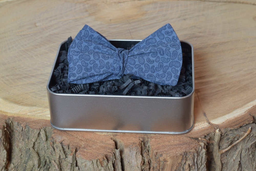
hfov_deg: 27.0
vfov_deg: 18.2
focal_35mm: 75
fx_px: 533
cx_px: 128
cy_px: 86
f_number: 11
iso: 200
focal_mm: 50
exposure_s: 1.3
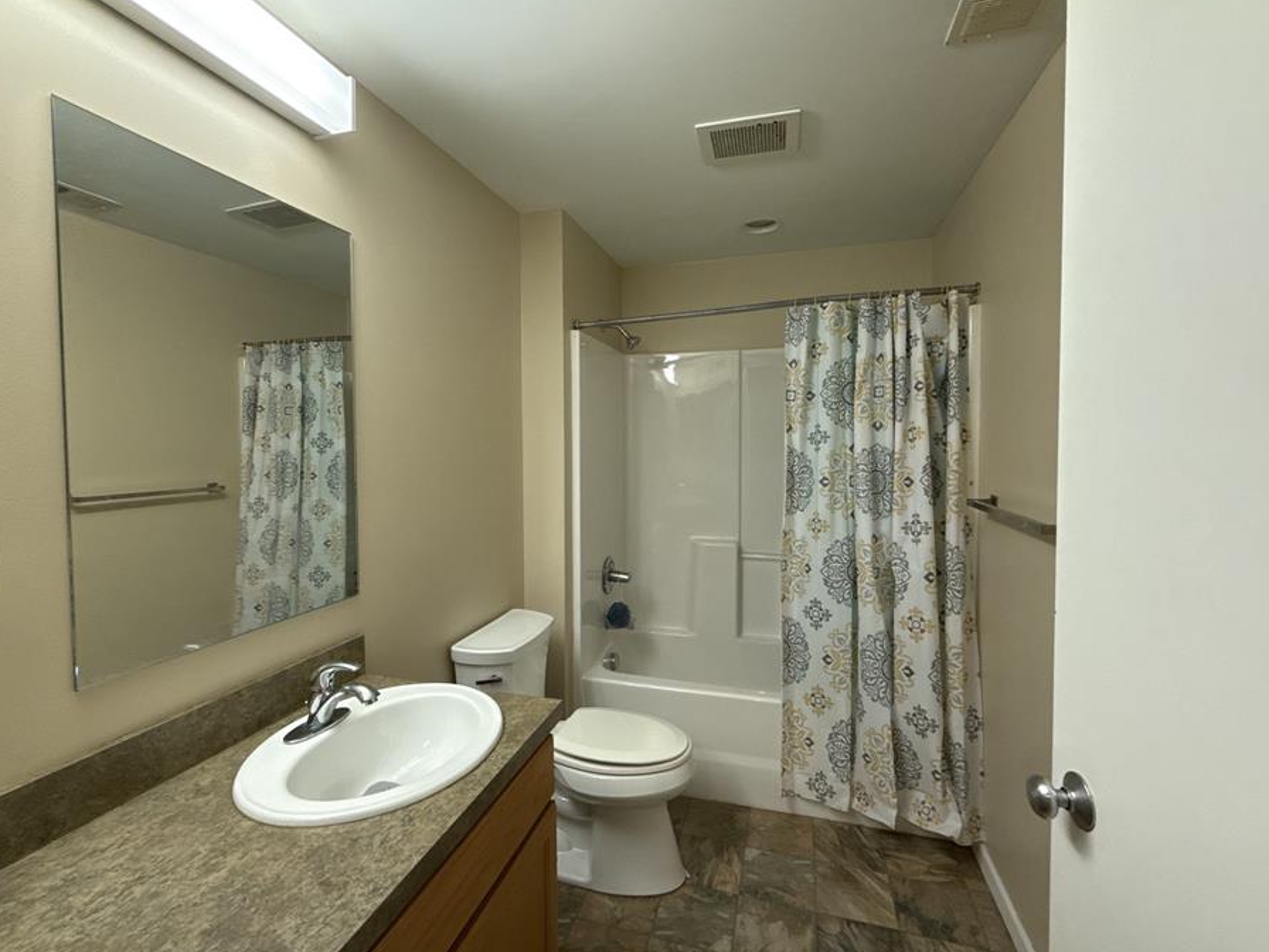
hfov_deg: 94.5
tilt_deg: -2.0
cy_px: 463
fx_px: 587
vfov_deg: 78.1
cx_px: 615
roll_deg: +0.2
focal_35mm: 16
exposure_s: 1/120
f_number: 2.2
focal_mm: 2.22
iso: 320
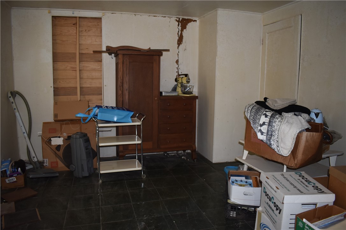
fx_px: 259
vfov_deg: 47.9
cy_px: 115
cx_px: 173
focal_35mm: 27
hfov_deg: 67.4
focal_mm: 18
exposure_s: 1/30
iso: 560
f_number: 3.5
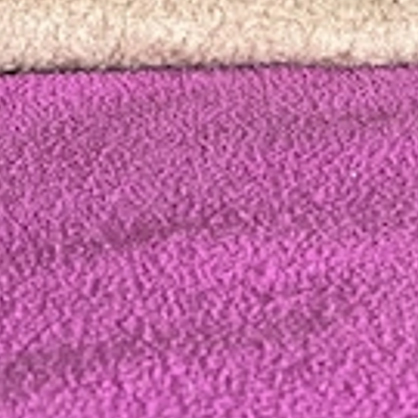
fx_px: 1858
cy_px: -56
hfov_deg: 12.8
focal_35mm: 136
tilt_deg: -15.6
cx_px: 291
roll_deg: -1.1
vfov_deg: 12.6
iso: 250
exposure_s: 1/77
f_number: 2
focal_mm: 6
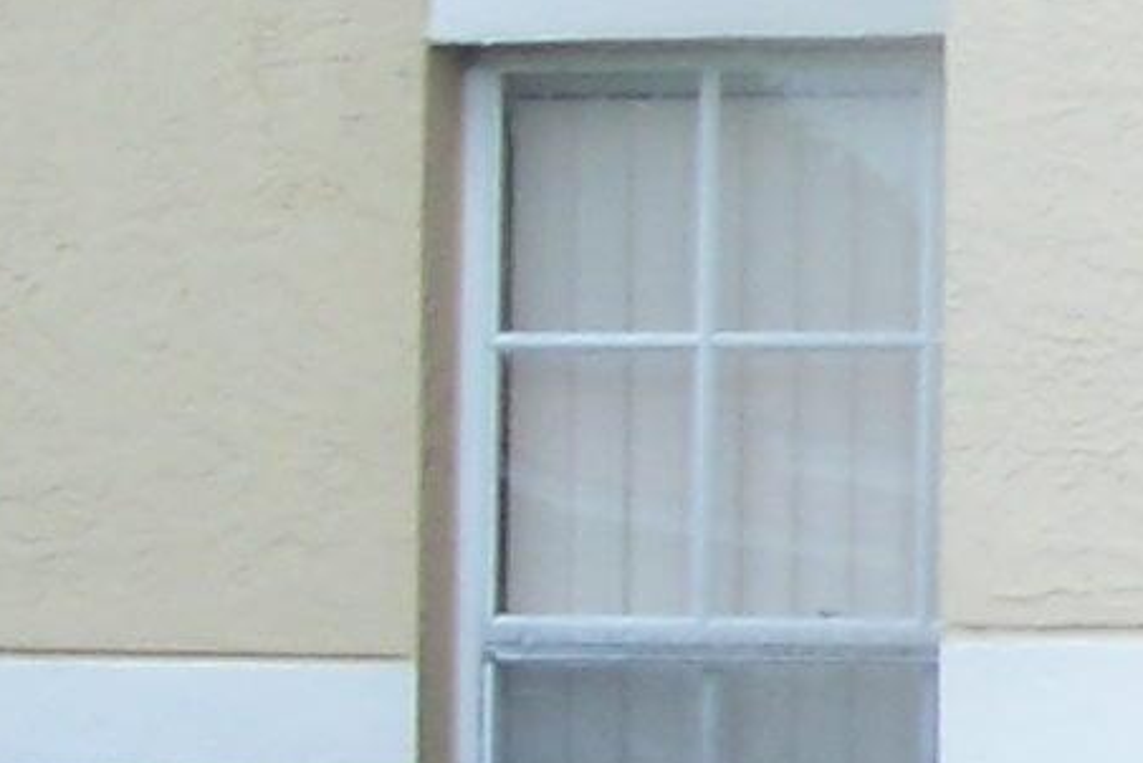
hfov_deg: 8.7
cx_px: 2099
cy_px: 404
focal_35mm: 225
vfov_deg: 6.1
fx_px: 7148
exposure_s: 1/350
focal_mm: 6.3
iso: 80
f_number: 2.8
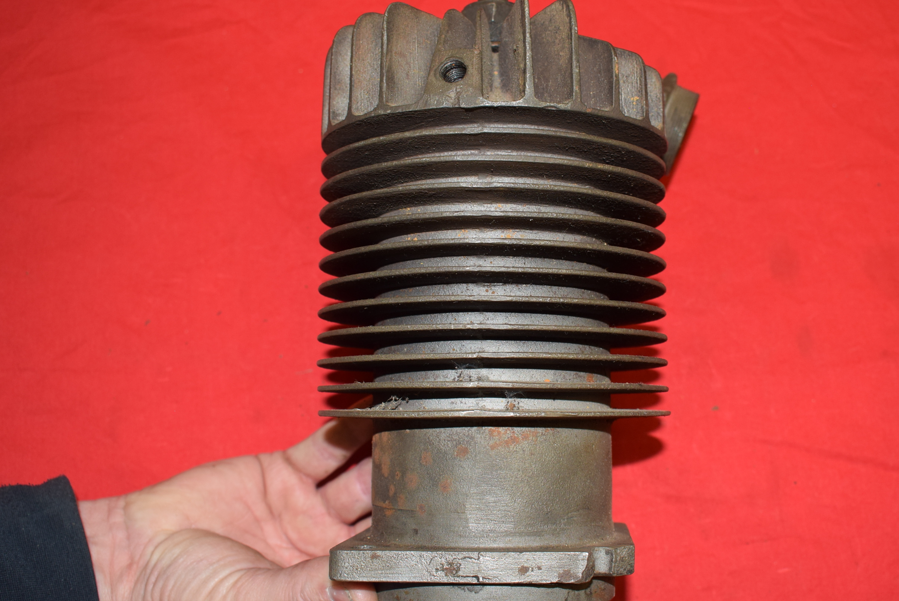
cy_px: 280
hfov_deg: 43.4
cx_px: 518
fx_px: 1125
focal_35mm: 45
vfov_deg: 29.9
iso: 400
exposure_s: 1/60
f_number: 5.6
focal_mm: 24
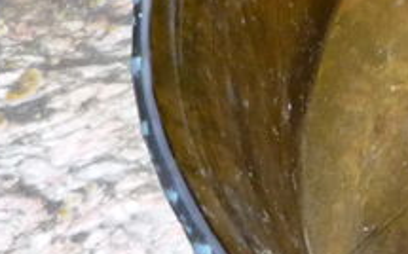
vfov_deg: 8.8
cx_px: 833
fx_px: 1644
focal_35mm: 148
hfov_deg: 12.4
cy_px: 127
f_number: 3.3
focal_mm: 5.2
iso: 320
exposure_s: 1/30
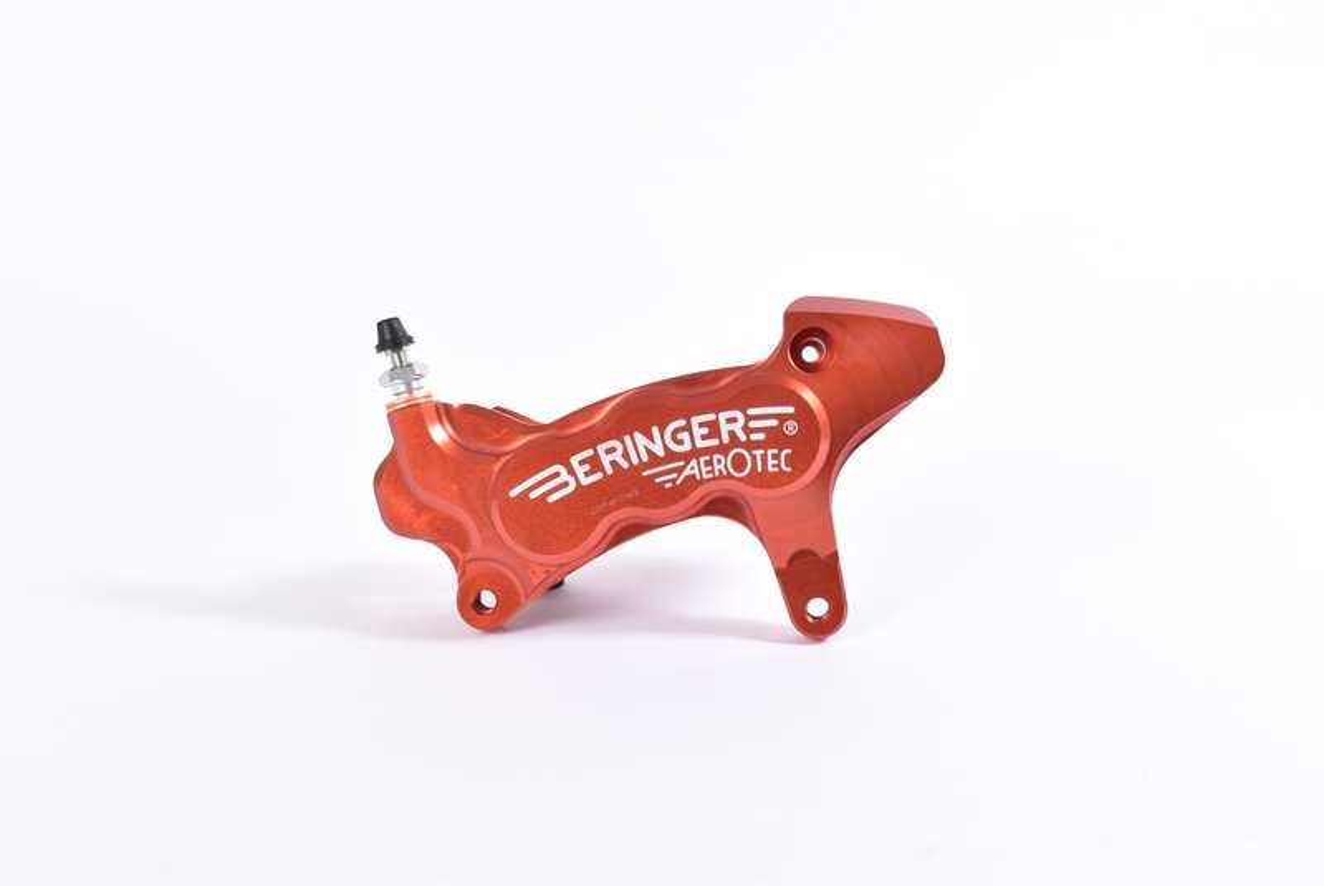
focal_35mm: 42
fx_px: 1546
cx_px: 662
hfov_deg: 46.4
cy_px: 443
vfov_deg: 32.0
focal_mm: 28
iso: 100
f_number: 10
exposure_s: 1/125
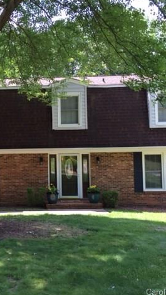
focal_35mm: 43
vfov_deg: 47.3
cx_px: 18
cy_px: 148
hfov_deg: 26.8
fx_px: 336
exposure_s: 1/179
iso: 32
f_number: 2.2
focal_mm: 4.15
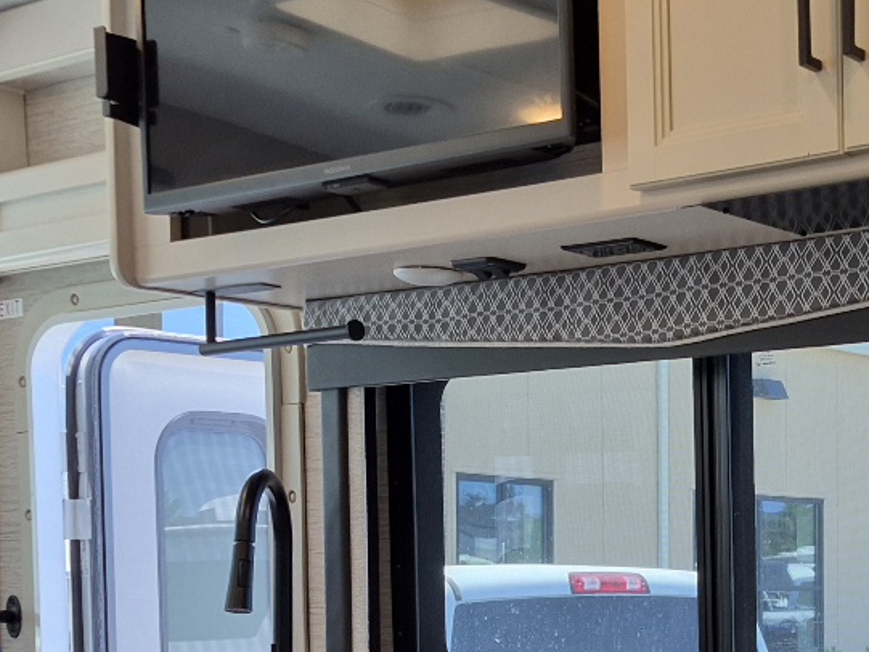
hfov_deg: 26.9
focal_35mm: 68
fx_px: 1707
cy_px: 562
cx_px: 882
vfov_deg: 21.2
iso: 125
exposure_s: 1/182
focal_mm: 5.4
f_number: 1.8
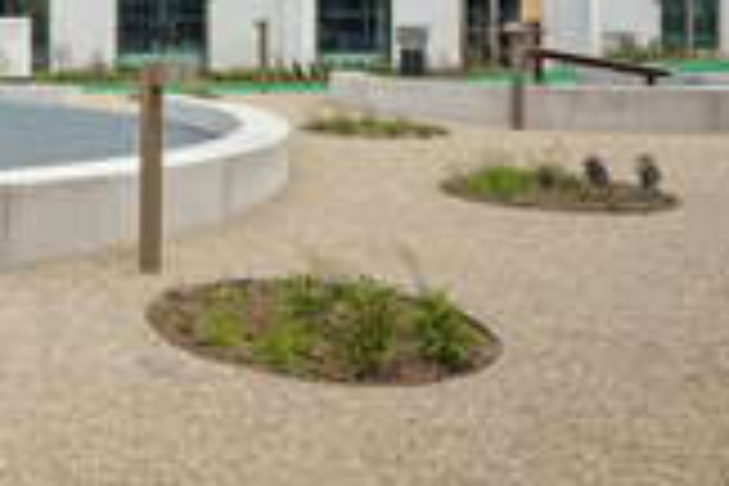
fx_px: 891
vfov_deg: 28.7
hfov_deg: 36.6
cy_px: 4
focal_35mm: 44
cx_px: -99
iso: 160
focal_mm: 17
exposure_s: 1/250
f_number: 7.1
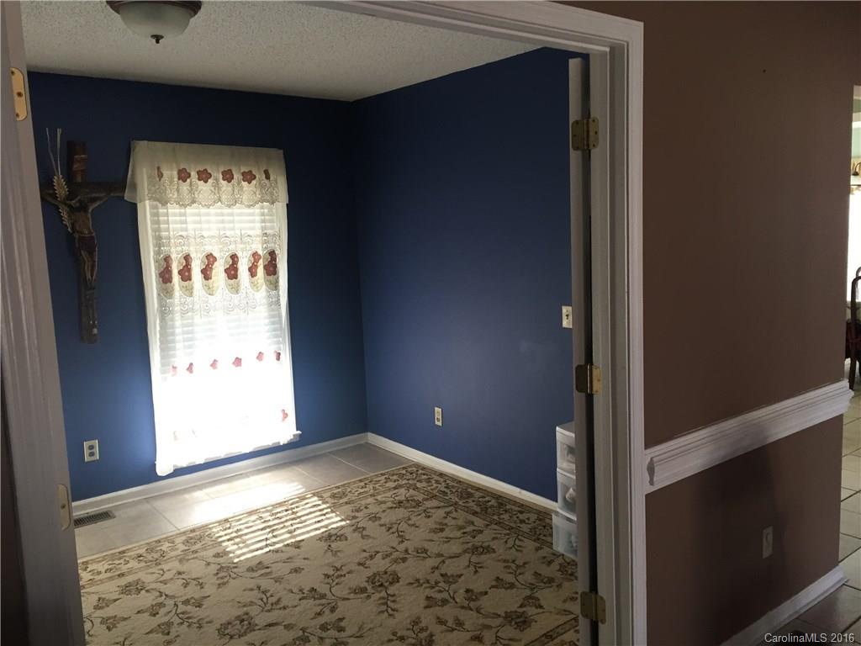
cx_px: 430
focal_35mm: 29
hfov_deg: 61.7
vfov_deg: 48.2
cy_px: 323
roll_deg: +2.5
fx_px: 721
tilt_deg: -6.8
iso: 50
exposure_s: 1/30
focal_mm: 4.15
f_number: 2.2
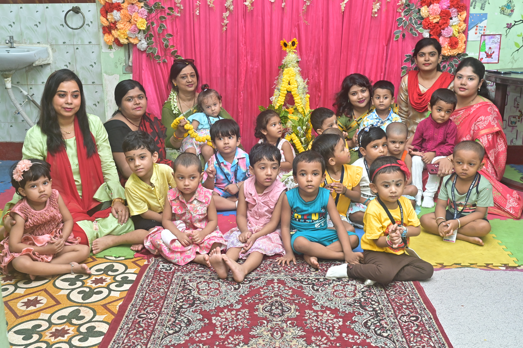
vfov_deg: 36.9
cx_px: 262
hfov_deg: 53.1
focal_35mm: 36
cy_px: 174
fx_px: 523
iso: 1000
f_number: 4
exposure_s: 1/125
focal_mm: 24
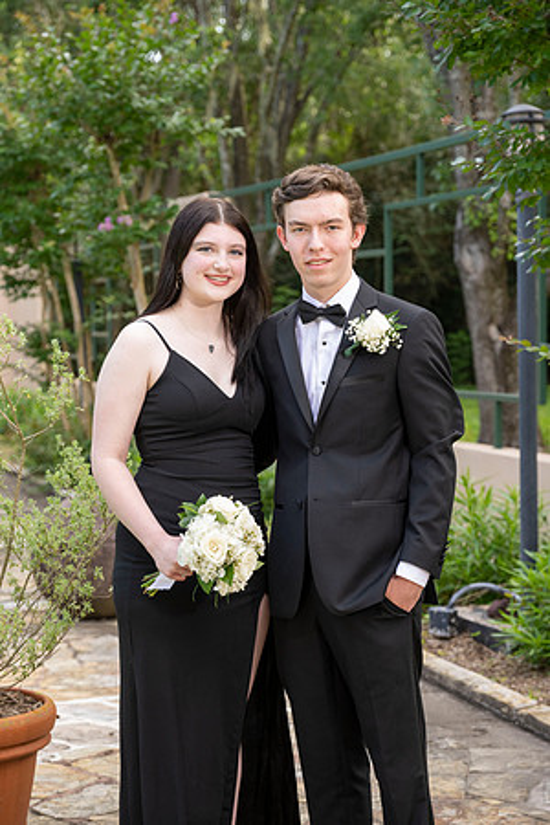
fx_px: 1787
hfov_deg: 17.5
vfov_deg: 26.0
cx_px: 275
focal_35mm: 78
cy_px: 412
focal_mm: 78
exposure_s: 1/200
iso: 500
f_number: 5
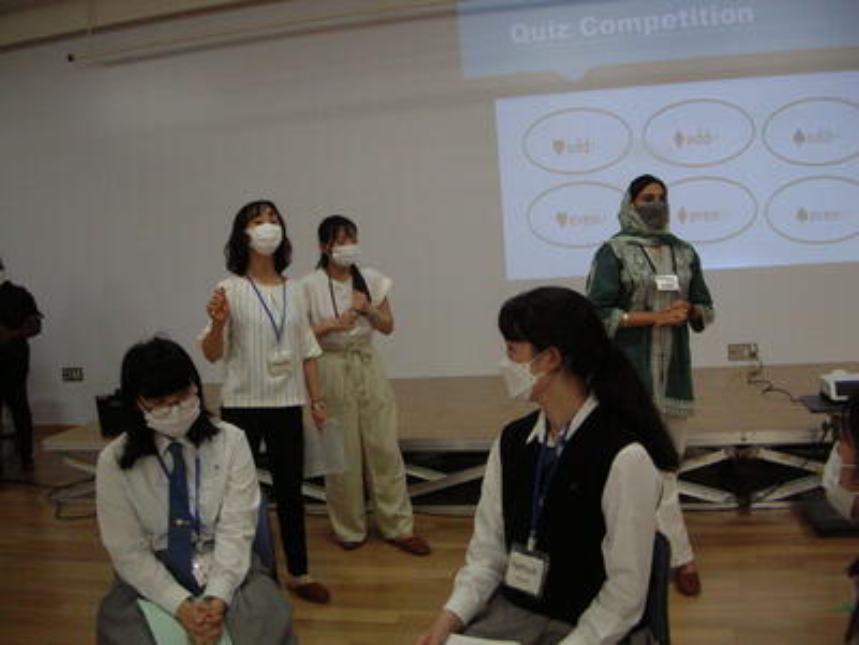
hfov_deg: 52.6
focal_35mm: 35
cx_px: 430
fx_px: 869
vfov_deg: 40.7
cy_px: 322
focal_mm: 5.8
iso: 200
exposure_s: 1/90
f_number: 2.8
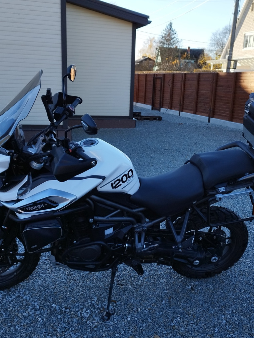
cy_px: 191
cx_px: 136
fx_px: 372
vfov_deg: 48.9
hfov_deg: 37.7
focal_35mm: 38
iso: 50
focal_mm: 5.89
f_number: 1.89
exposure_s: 1/306
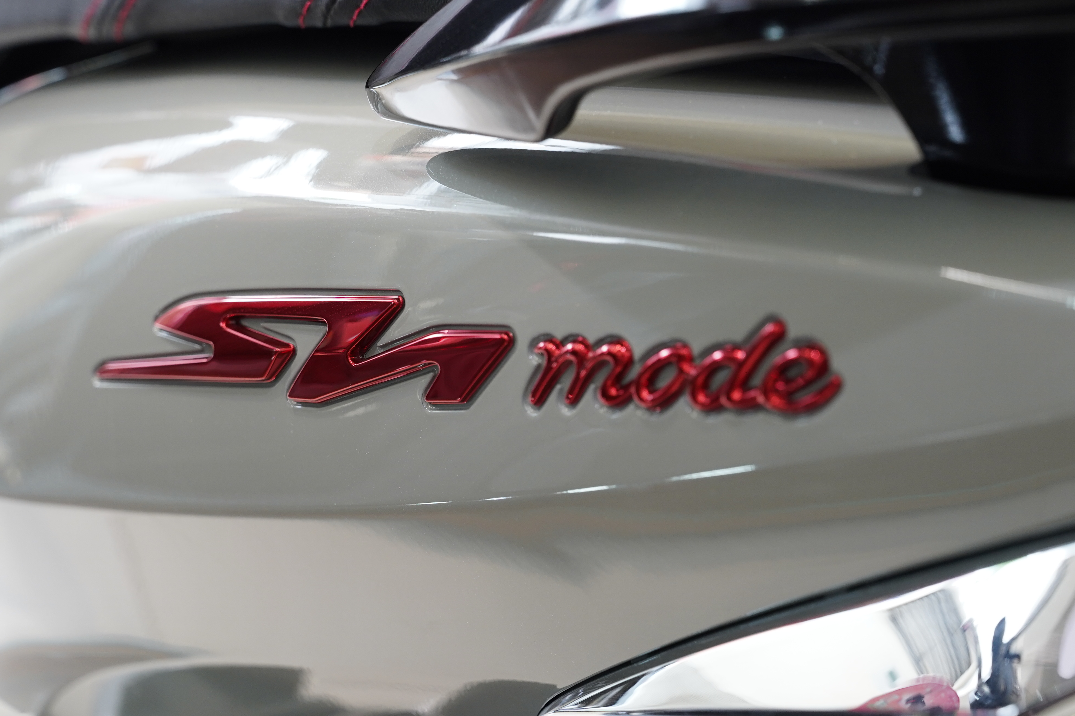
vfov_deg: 13.0
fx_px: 3135
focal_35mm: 105
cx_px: 538
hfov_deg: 19.5
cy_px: 358
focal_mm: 70
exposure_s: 1/25
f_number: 6.3
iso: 800
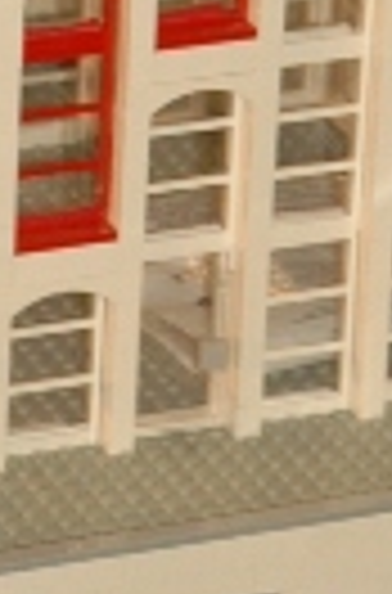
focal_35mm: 419
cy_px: -657
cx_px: 164
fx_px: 6898
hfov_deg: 3.3
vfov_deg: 4.8
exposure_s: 1/60
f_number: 4.5
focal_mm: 46
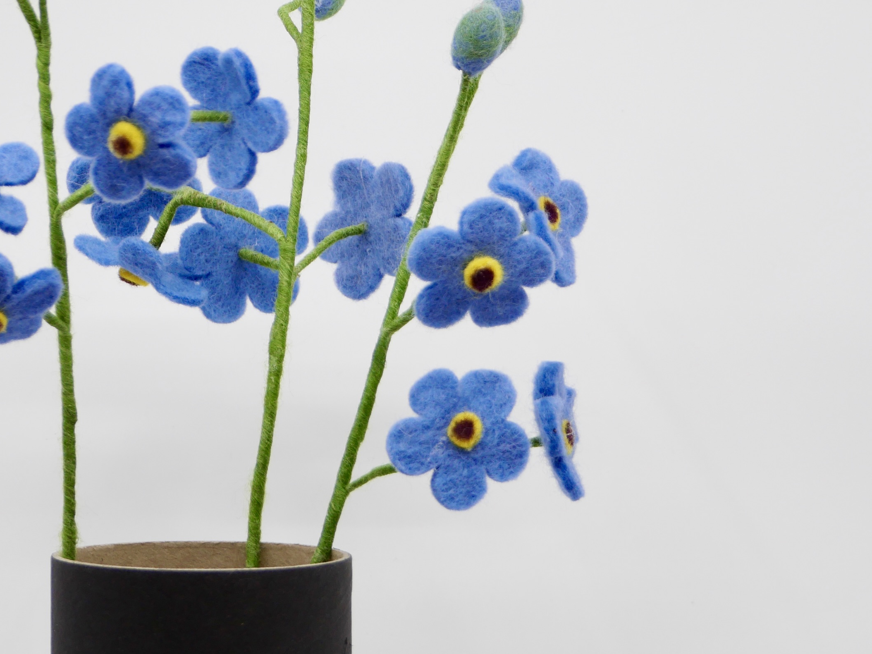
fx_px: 6651
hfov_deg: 7.5
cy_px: 212
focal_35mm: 264
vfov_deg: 5.6
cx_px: 317
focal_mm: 75
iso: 200
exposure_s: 1/200
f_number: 4.8
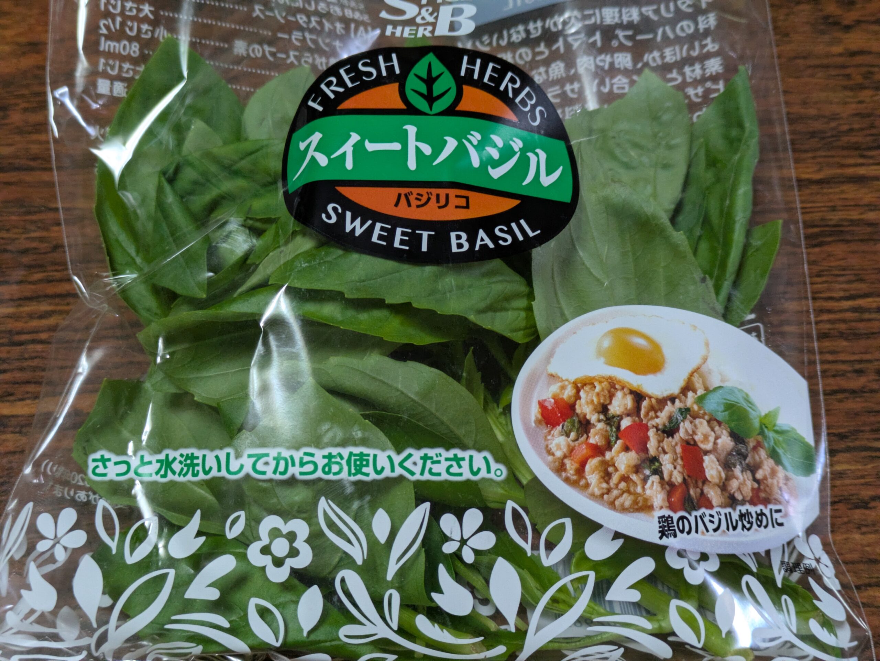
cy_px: 330
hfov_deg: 37.5
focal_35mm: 51
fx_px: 1297
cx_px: 440
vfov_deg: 28.6
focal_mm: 5.43
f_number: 1.89
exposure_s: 1/60
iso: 278
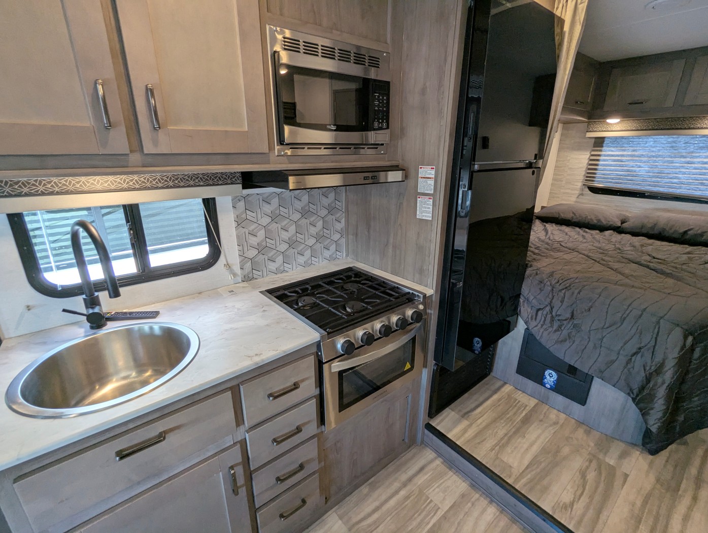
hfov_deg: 94.4
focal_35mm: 16
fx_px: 328
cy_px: 266
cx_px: 354
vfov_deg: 78.2
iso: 105
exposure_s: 1/80.1
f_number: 2.2
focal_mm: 2.35
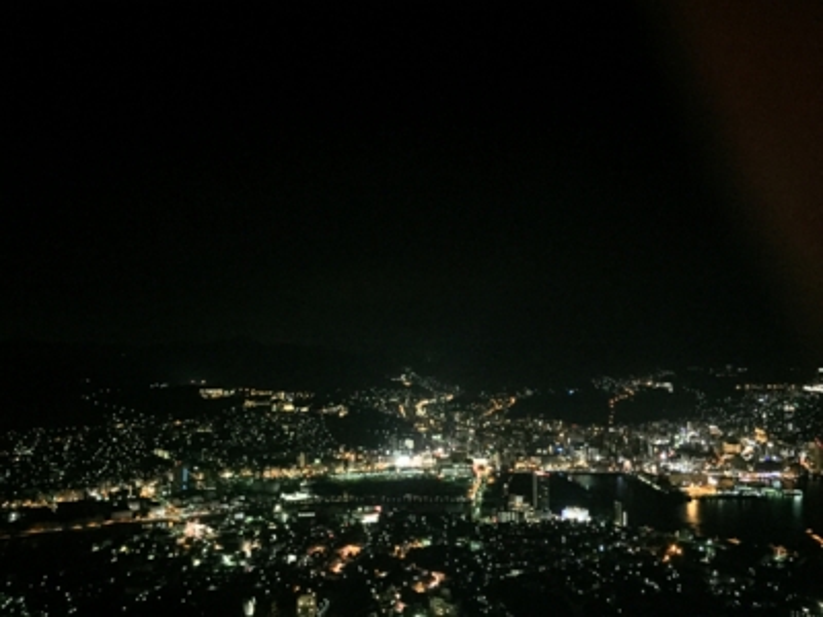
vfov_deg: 48.2
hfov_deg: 61.7
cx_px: 412
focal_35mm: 29
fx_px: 689
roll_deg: -0.9
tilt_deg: +4.2
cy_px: 308
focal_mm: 4.15
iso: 1250
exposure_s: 1/15
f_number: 2.2
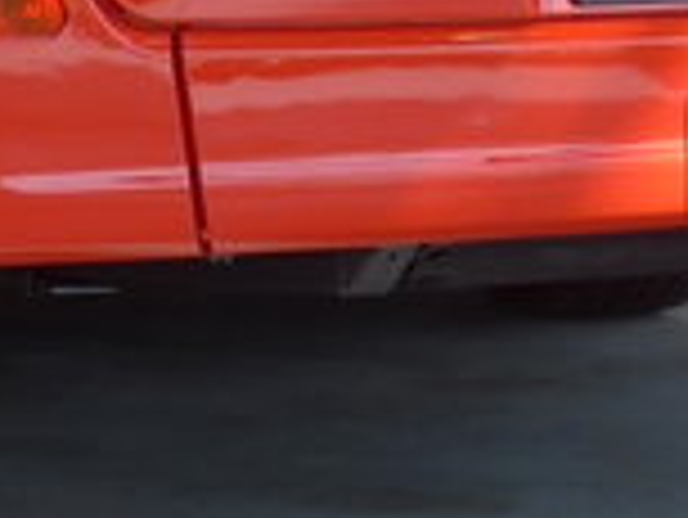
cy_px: -1126
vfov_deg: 4.4
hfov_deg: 6.2
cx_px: 387
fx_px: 6385
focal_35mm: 321
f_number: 2.8
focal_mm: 8.4
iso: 80
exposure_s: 1/250
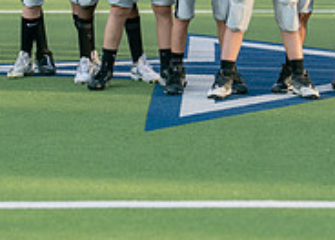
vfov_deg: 7.0
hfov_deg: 9.7
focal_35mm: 206
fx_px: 1963
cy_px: 3
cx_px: 261
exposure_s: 1/2000
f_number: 1.2
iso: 100
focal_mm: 50
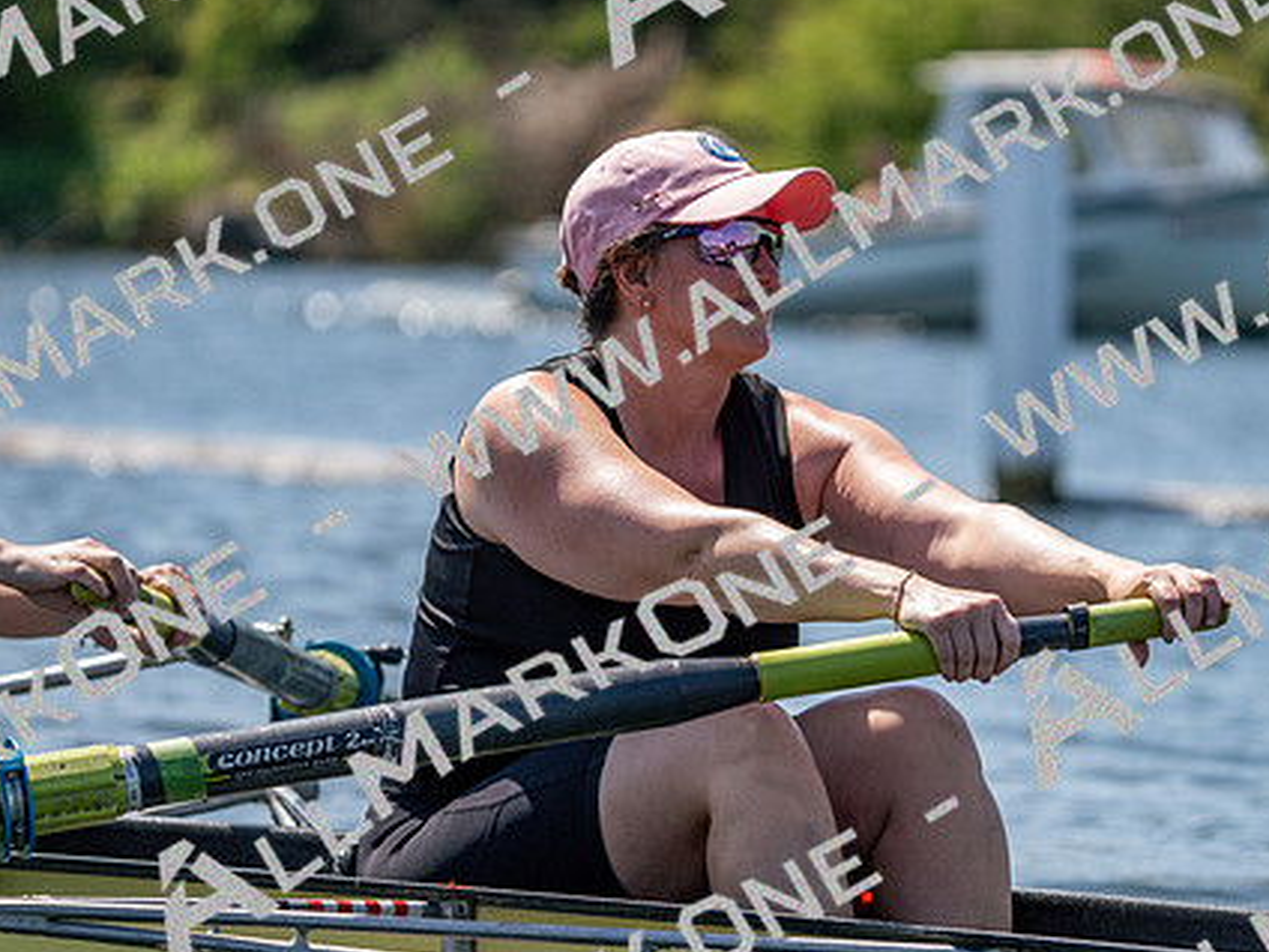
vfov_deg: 4.4
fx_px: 12501
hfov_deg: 5.8
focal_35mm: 341
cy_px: 507
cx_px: 766
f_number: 5.6
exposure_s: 1/2000
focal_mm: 259
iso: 250
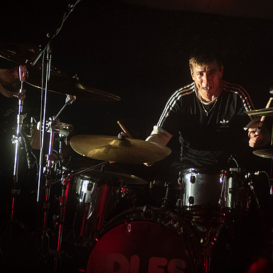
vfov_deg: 4.8
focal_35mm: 364
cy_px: 79
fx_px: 3248
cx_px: 215
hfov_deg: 4.8
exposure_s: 1/400
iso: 2500
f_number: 3.2
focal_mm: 200
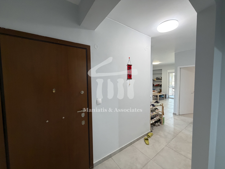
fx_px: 91
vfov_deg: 85.7
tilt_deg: -1.0
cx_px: 112
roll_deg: -0.7
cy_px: 84
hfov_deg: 102.1
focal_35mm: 14
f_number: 2.2
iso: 250
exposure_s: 1/121
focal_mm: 2.22
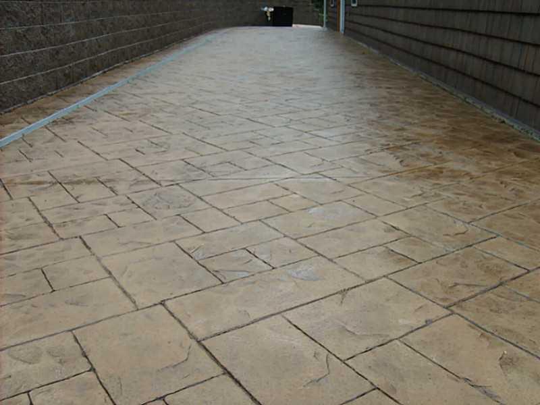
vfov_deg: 40.7
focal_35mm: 35
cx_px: 270
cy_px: 202
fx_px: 546
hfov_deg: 52.6
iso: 50
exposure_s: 1/250
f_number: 2.8
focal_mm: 5.8
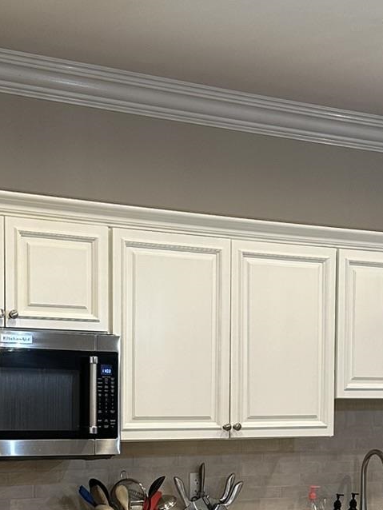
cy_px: 447
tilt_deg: -1.7
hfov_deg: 19.1
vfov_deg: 24.7
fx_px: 1135
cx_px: 254
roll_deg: -0.9
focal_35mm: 77
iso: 160
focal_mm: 6.86
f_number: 1.78
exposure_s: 1/120
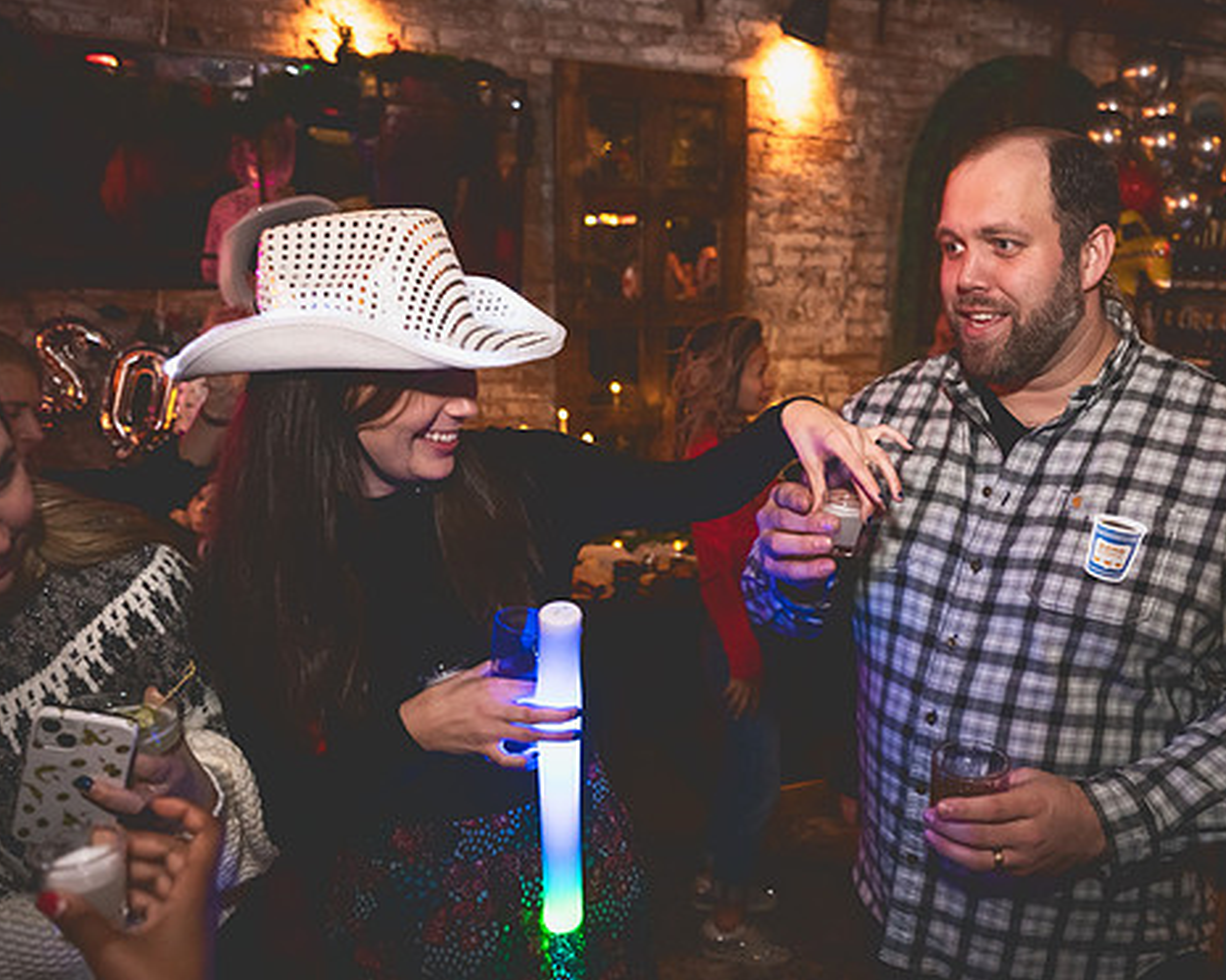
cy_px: 481
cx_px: 744
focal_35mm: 29
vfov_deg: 50.0
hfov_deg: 59.9
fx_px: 1052
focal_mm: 24
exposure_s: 1/100
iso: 3200
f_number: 2.8
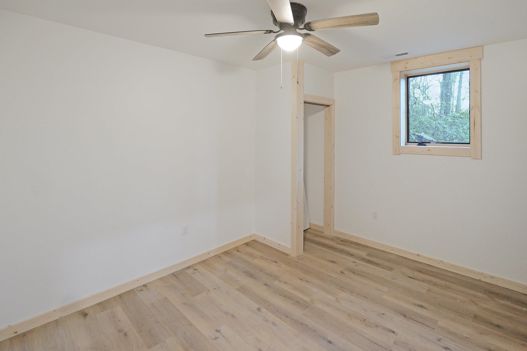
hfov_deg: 100.2
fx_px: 220
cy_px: 169
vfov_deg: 77.3
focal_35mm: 15
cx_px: 281
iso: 2500
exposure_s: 1/60
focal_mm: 14
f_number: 4
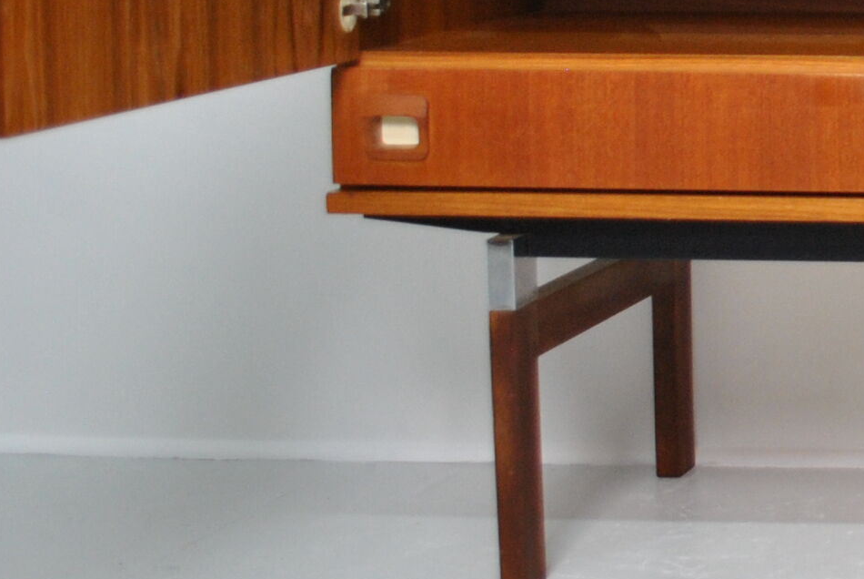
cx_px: 1624
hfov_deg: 15.5
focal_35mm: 110
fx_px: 2643
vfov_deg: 12.3
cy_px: -70
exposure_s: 1/30
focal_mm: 18
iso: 360
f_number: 3.5
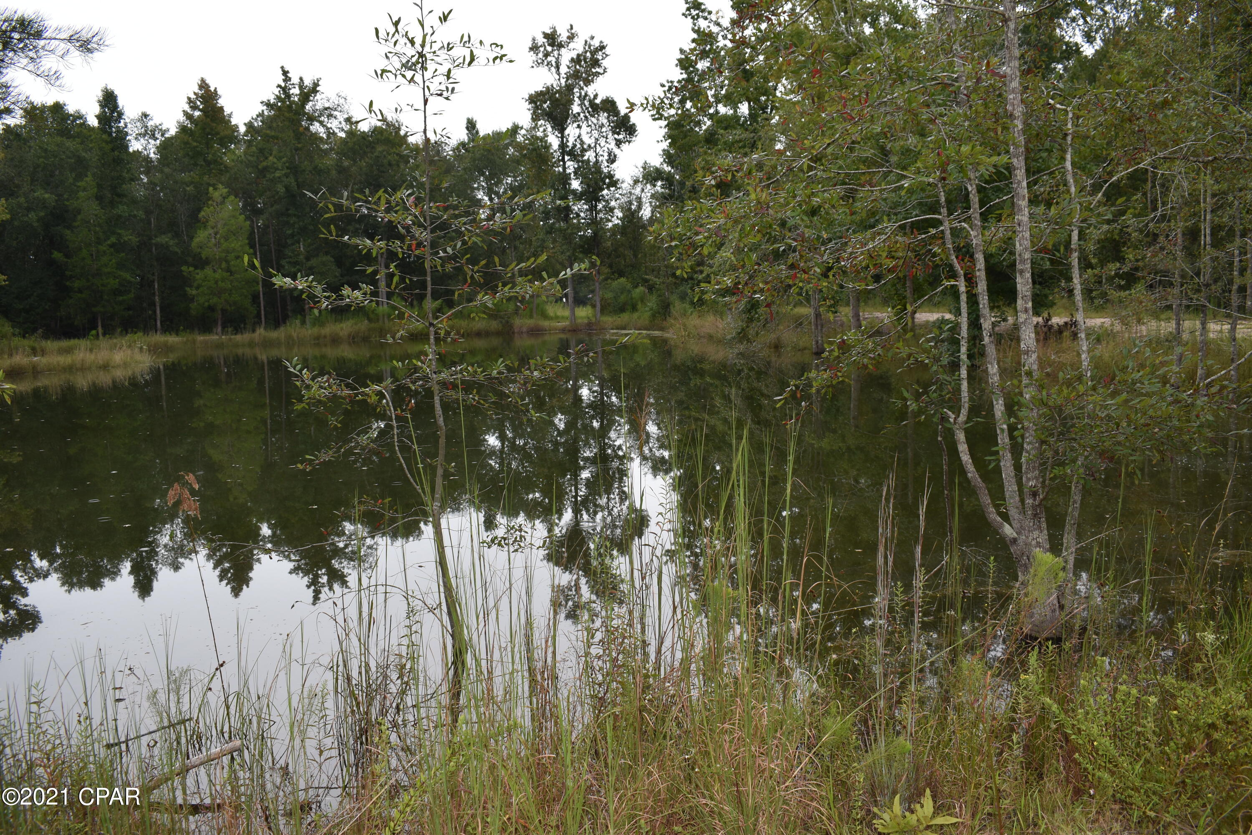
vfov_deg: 43.6
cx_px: 626
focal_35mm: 30
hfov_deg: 61.9
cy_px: 418
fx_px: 1043
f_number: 5.6
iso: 125
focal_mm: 20
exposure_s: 1/125
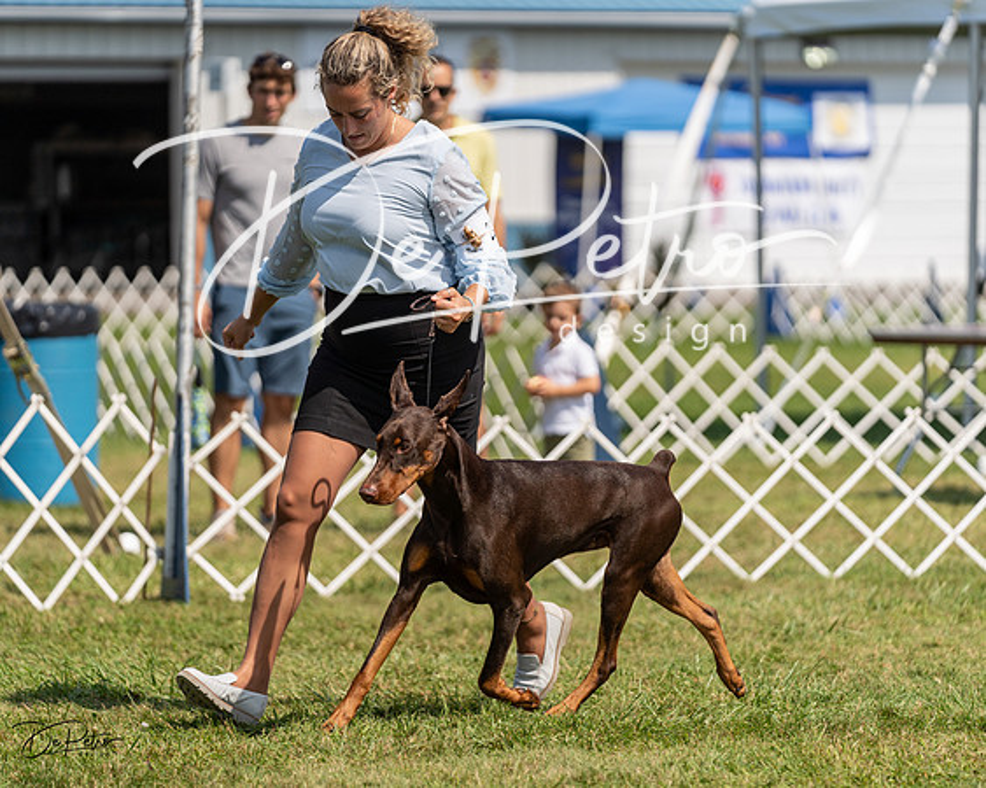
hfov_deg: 10.5
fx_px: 5388
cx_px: 493
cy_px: 394
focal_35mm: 185
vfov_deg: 8.4
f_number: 2.8
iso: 200
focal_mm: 164
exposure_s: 1/3200
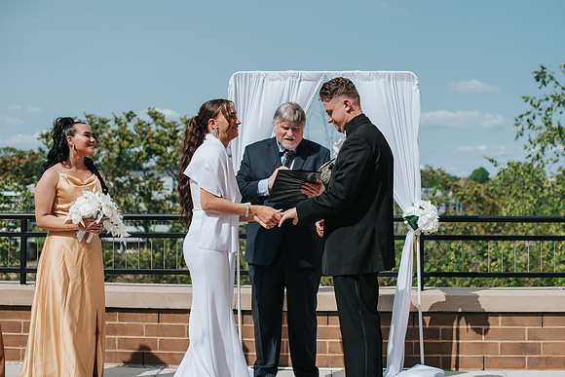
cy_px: 179
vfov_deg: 25.0
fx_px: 851
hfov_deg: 36.7
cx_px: 297
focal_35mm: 54
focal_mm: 50
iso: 100
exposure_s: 1/2000
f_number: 3.2
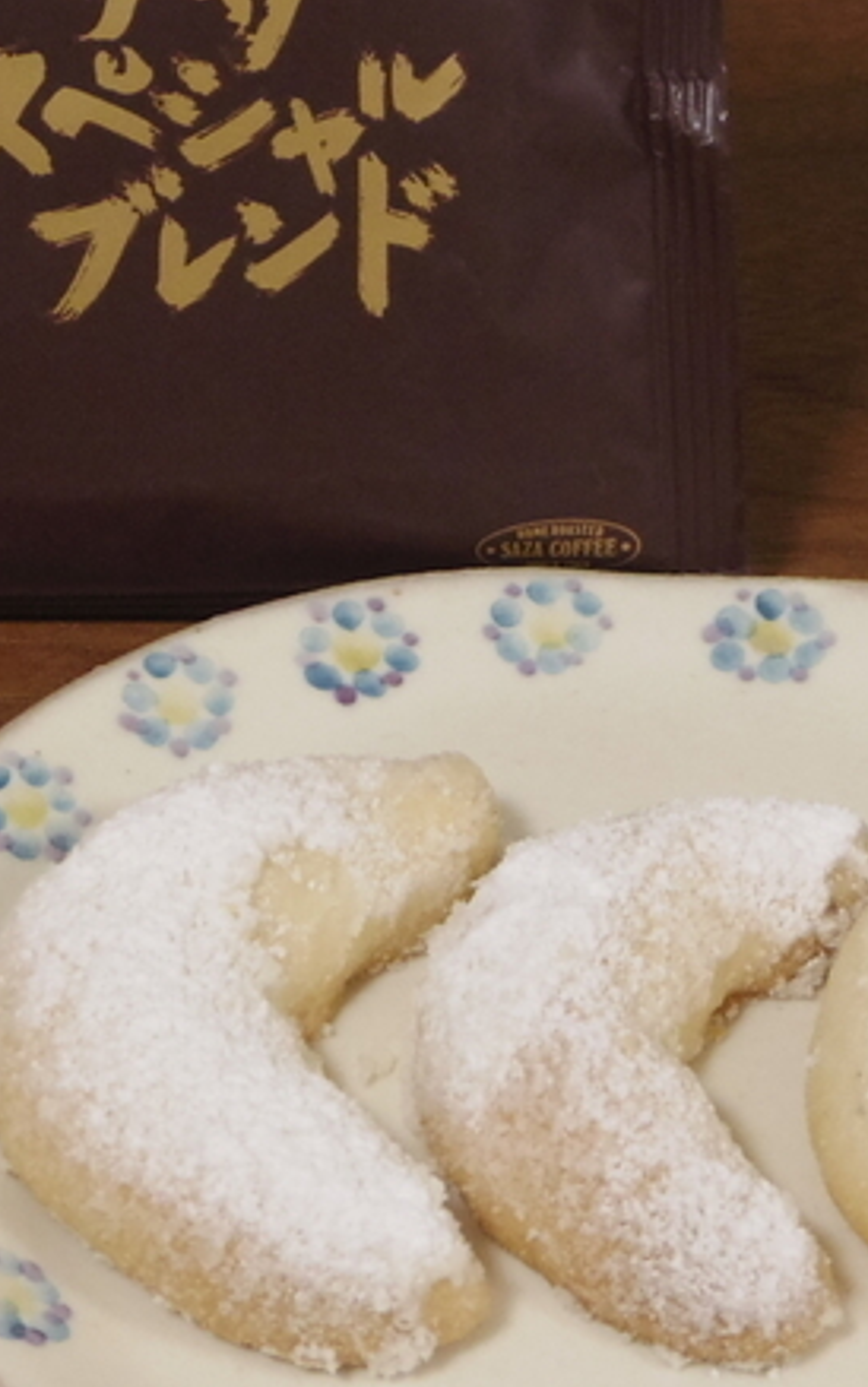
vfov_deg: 17.1
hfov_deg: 10.7
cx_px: 573
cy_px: 535
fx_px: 4615
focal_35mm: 122
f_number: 3.2
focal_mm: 7.7
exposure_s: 1/50
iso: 400
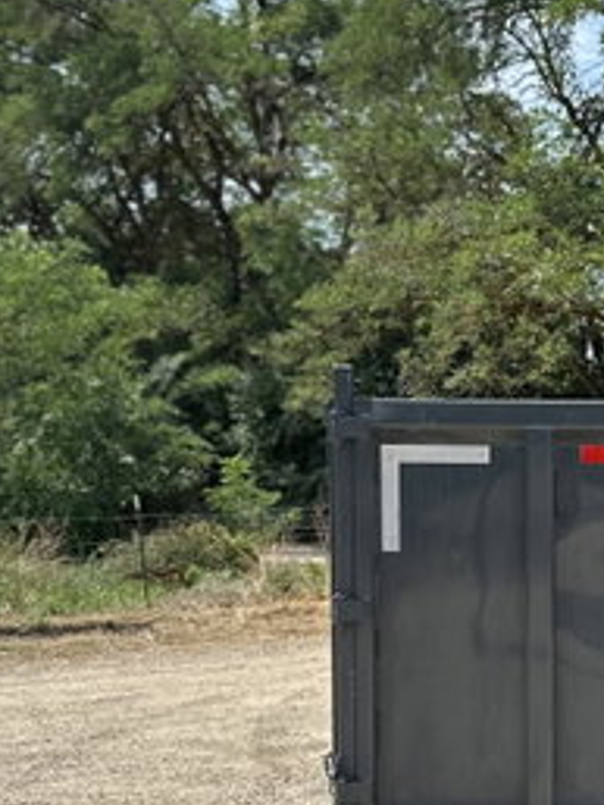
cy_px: 575
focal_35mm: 70
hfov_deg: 19.7
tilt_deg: -2.9
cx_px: 729
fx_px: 1627
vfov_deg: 27.5
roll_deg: -1.2
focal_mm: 6.86
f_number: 1.78
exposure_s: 1/1562
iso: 80
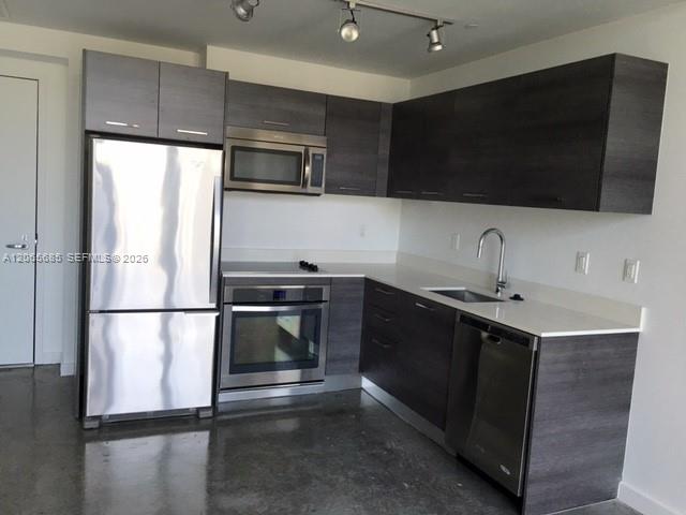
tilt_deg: -3.7
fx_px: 575
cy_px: 258
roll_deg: -2.7
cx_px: 343
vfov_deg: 48.2
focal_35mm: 29
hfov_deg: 61.7
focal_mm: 4.15
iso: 25
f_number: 2.2
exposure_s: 1/30
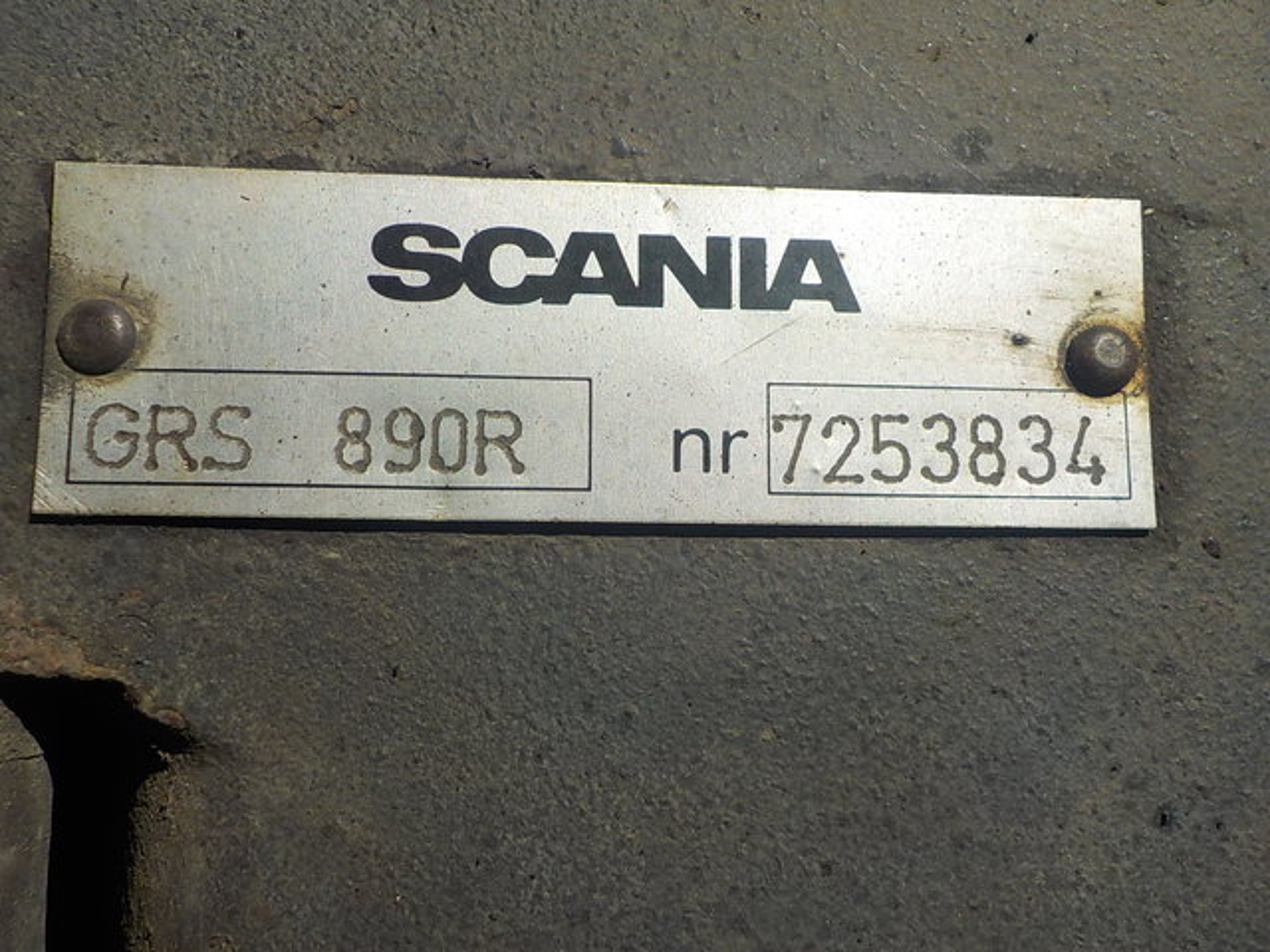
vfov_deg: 46.8
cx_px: 635
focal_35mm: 30
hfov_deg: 60.0
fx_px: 1101
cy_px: 476
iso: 125
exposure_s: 1/500
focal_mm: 4.1
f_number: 6.6
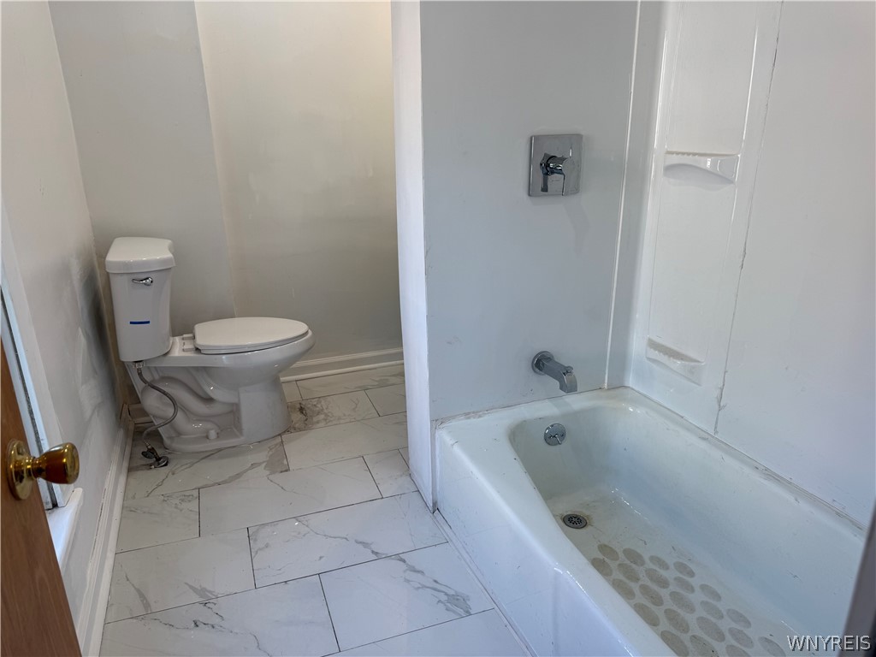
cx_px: 438
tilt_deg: -18.7
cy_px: 328
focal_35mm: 24
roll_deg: +0.5
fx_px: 607
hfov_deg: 71.6
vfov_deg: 56.8
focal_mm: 6.76
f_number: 1.78
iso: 64
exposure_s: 1/167
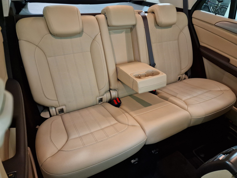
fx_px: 157
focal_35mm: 23
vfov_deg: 58.9
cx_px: 118
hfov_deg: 73.9
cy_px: 89
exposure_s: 1/20
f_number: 1.8
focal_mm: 6.4
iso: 500
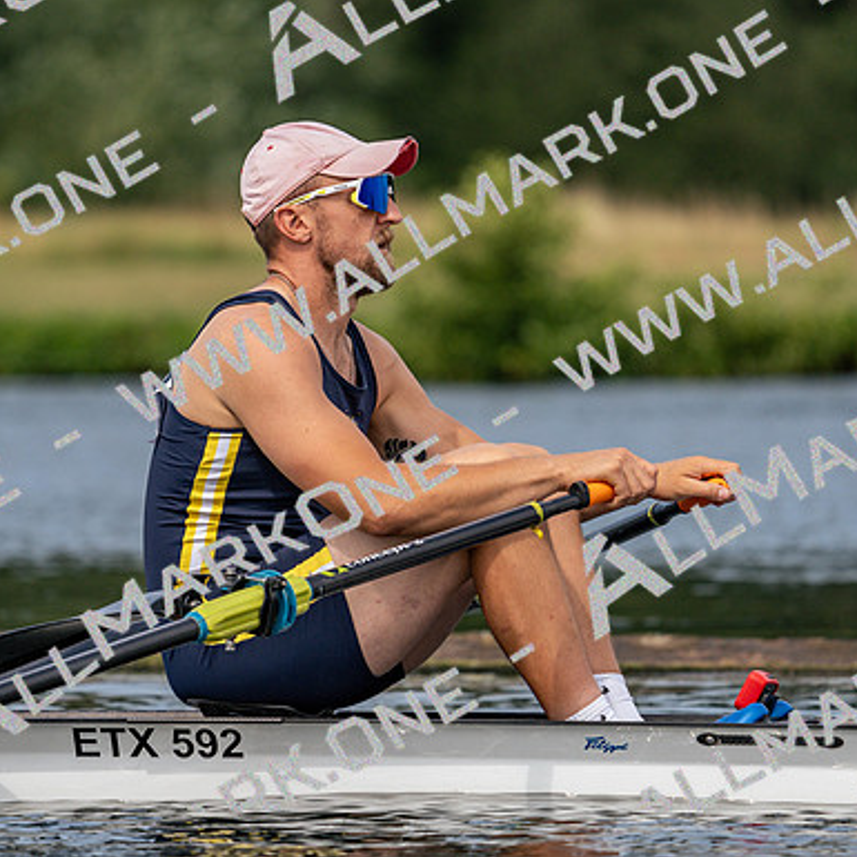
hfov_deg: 3.8
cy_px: 428
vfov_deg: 3.8
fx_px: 12772
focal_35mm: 456
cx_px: 392
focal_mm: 356
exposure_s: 1/1600
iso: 320
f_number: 6.3
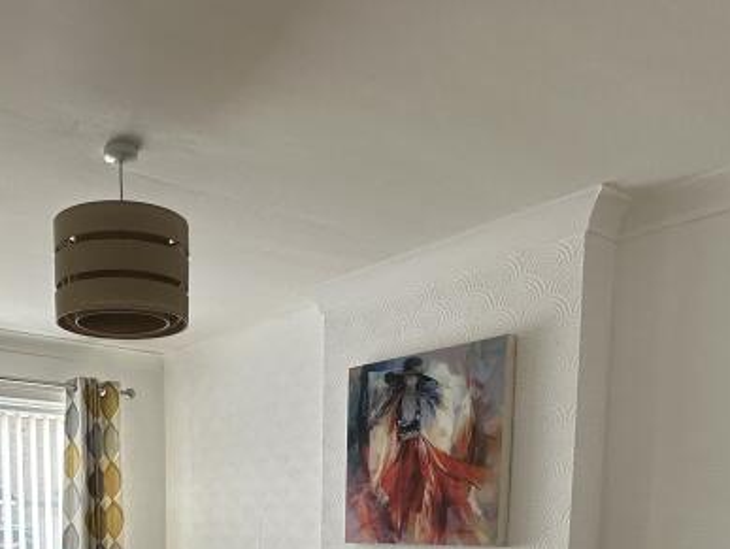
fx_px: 781
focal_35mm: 37
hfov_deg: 48.4
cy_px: 628
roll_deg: +0.2
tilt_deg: -7.3
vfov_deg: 33.0
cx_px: 194
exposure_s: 1/99
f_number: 2.2
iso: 80
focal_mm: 2.22
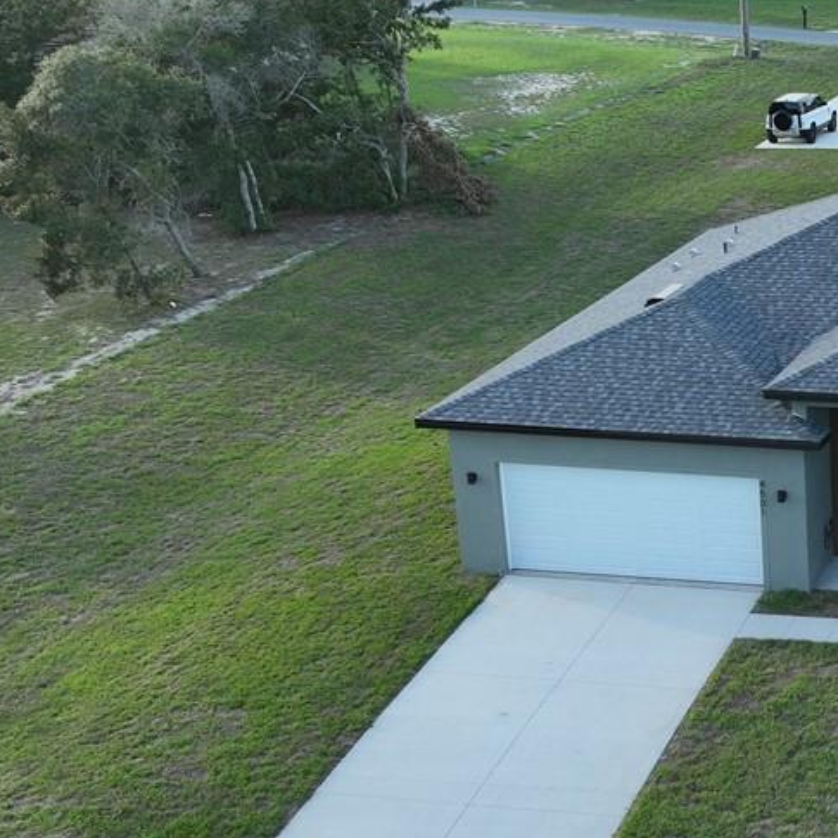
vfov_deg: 24.6
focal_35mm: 70
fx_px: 1917
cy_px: 548
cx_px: 1009
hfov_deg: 22.7
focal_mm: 12.29
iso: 230
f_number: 2.8
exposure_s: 1/640
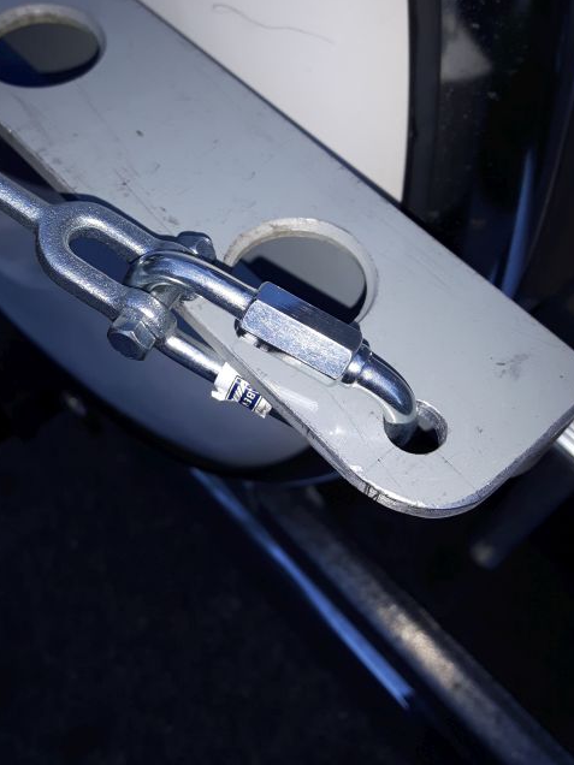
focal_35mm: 39
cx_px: 237
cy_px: 342
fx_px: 862
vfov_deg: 47.8
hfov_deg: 36.7
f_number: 1.9
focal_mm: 3.7
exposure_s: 1/175
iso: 40
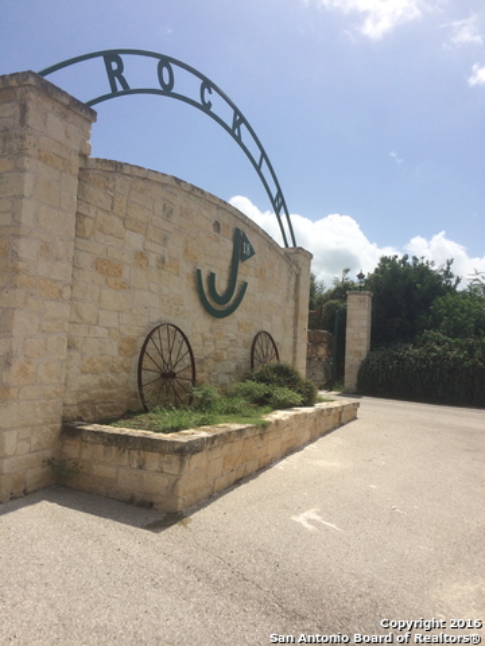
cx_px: 242
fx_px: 542
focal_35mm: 29
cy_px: 323
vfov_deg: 61.7
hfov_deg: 48.2
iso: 32
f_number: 2.2
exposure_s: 1/4115
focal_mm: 4.15
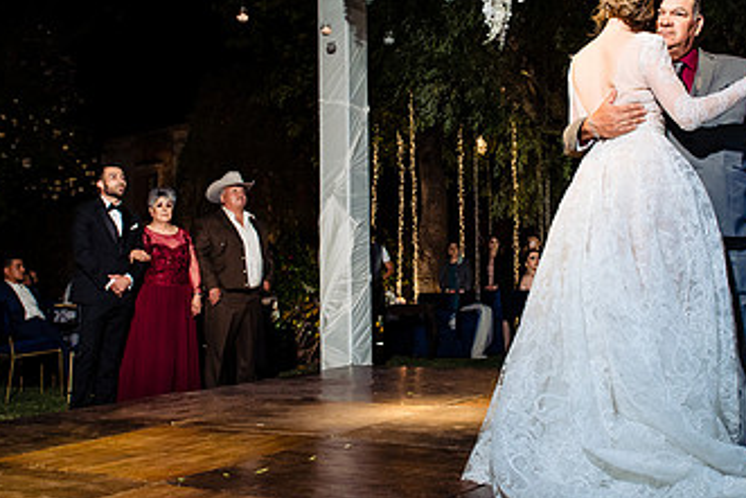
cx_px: 442
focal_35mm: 42
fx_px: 871
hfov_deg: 46.2
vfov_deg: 31.7
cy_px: 163
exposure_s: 1/160
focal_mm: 24
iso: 1600
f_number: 6.3
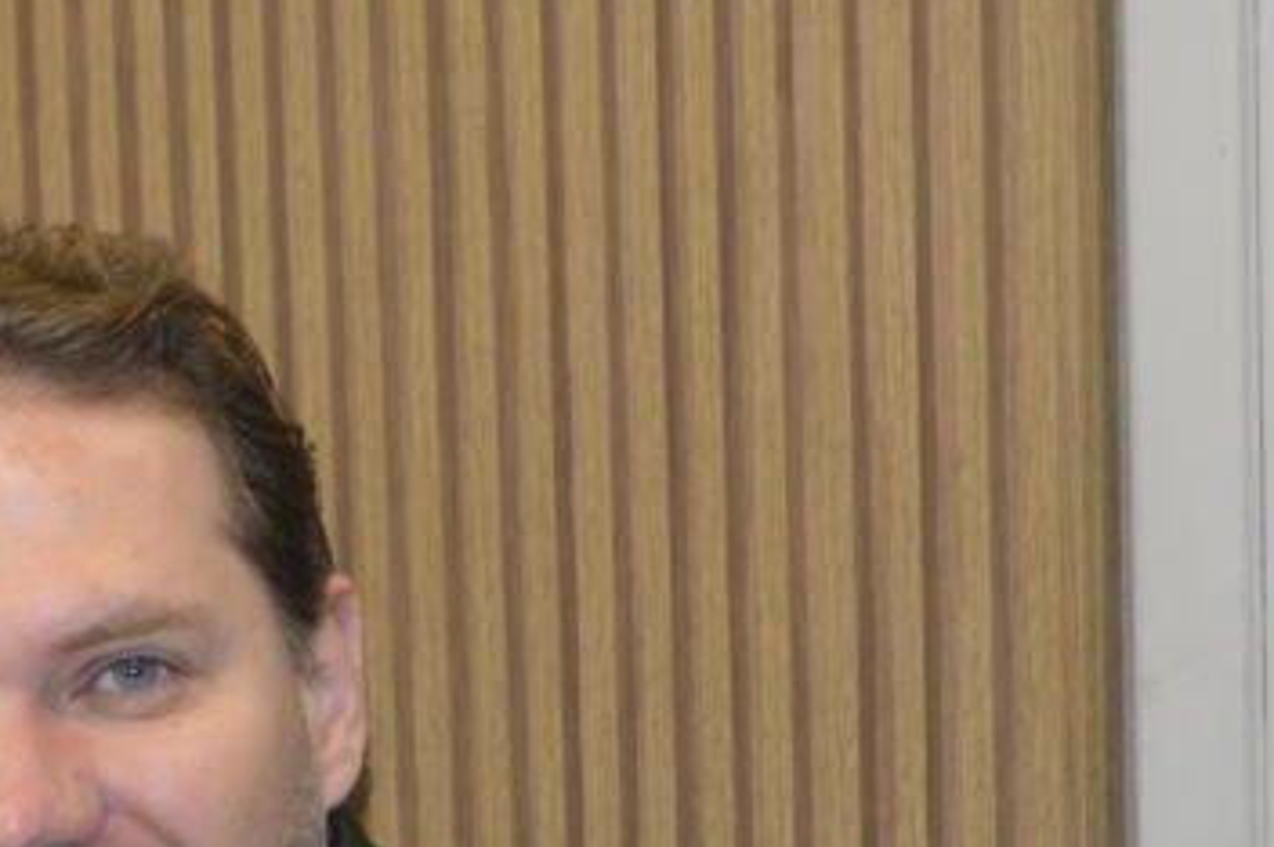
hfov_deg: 15.6
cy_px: 668
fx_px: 4632
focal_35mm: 131
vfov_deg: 10.4
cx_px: 340
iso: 720
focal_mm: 30
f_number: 4.5
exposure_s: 1/60
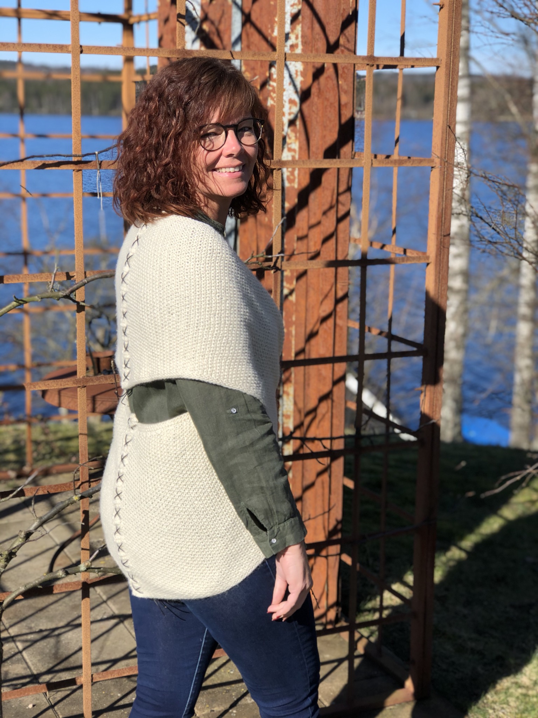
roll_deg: -1.2
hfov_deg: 25.7
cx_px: 269
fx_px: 1181
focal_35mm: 57
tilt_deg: -12.1
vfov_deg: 33.8
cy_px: 359
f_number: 2.8
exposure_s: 1/813
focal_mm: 6.6
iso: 20
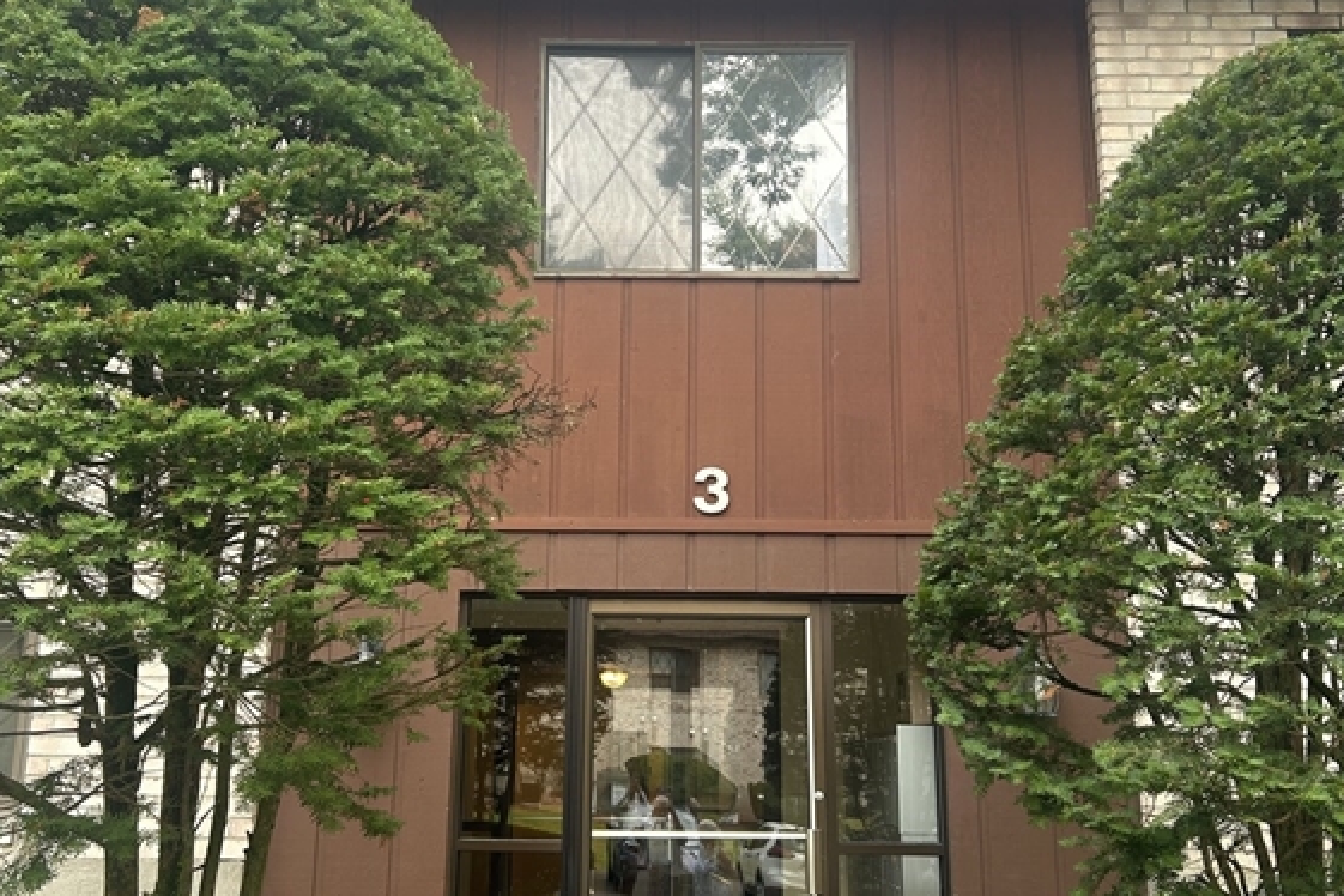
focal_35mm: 37
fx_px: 1381
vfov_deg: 35.9
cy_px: 450
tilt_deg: +13.3
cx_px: 656
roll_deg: -2.0
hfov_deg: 51.9
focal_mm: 5.7
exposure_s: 1/123
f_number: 1.5
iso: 32
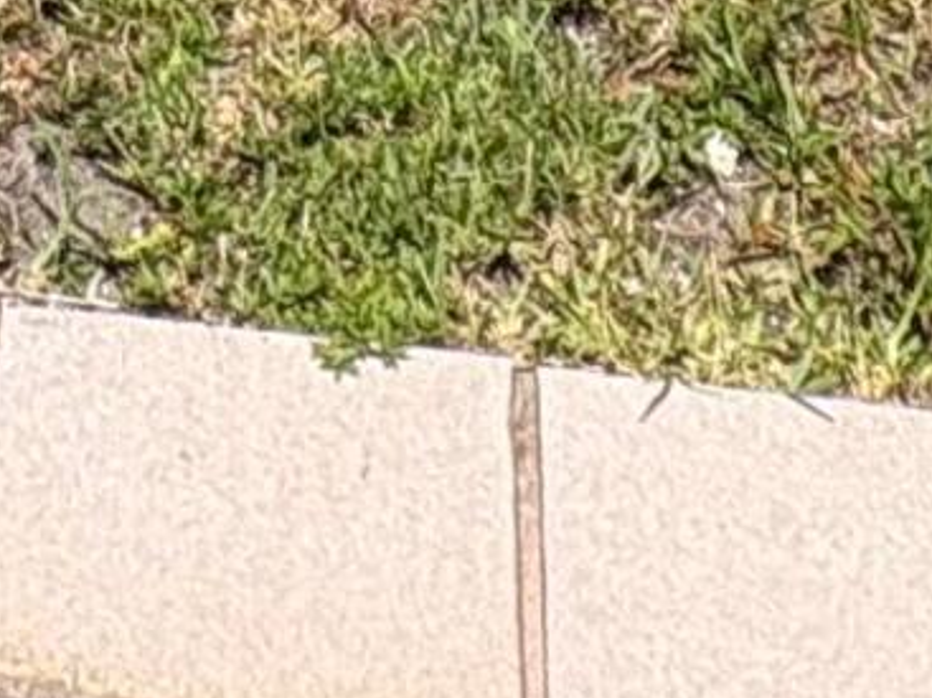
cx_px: -183
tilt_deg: -5.0
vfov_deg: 8.4
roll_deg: -0.7
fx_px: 2961
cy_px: -1949
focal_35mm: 110
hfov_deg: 17.1
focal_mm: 2.22
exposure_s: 1/1236
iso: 40
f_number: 2.2
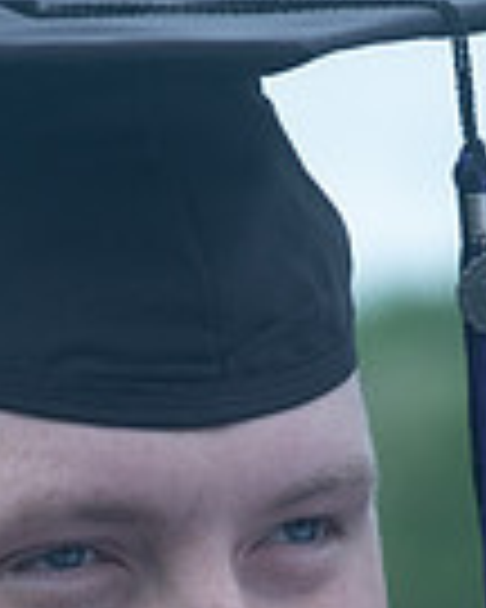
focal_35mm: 576
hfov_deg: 2.7
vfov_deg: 3.4
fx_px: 10356
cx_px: 14
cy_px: 793
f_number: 5.6
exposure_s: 1/1100
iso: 800
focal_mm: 122.6
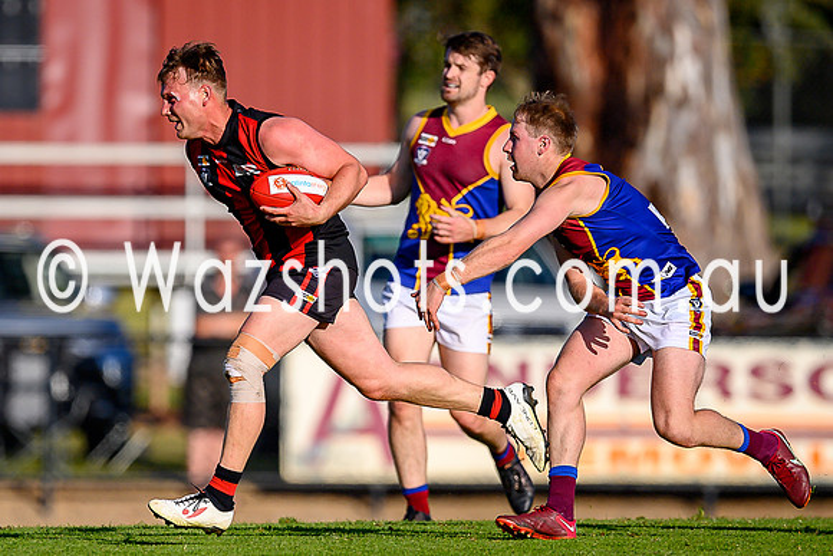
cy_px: 343
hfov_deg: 1.8
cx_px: 239
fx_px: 25806
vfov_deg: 1.2
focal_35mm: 1115
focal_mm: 500
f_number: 4
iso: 160
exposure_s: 1/2500
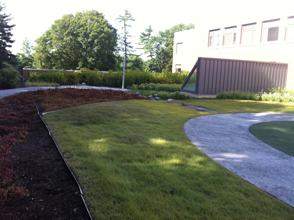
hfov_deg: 52.7
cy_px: 110
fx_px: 297
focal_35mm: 35
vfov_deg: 40.6
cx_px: 147
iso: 80
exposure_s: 1/296
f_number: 2.8
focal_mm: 3.85
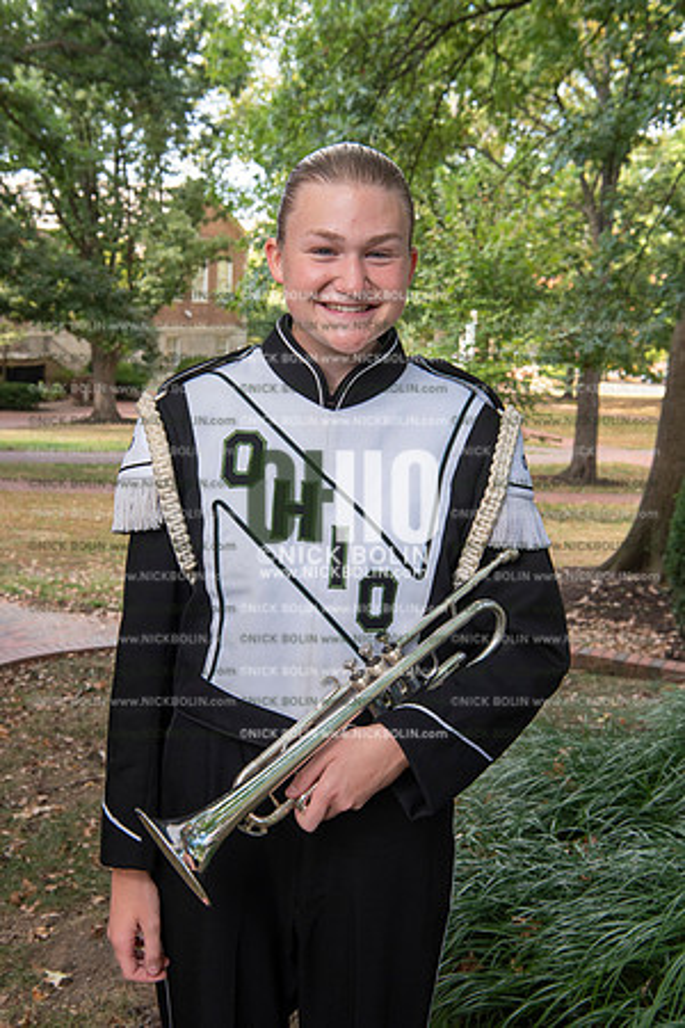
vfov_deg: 43.6
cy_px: 514
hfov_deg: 29.9
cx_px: 342
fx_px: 1284
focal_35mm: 45
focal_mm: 45
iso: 500
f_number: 8
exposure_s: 1/100
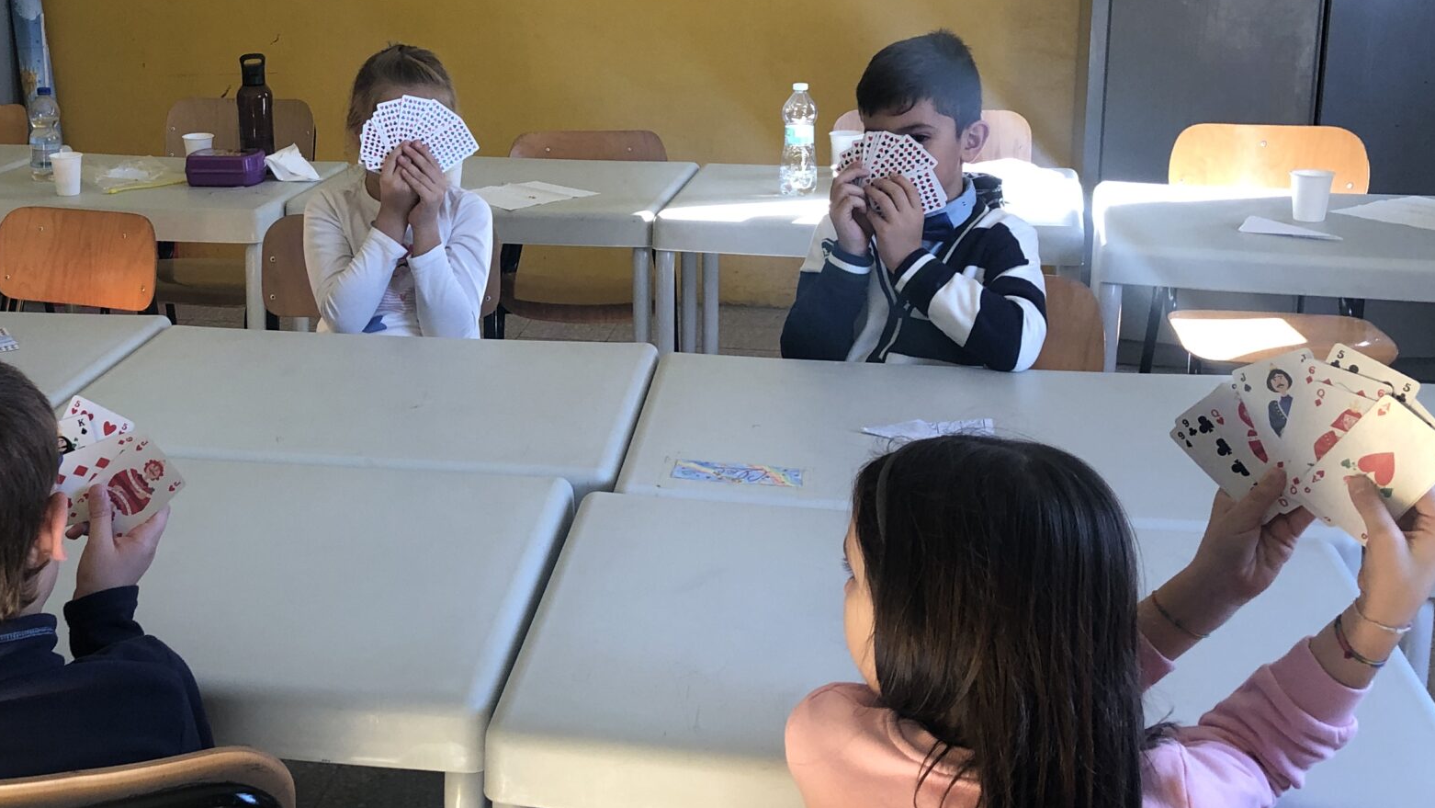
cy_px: 267
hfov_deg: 39.8
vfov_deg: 23.8
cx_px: 299
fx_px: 1903
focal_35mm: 50
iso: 25
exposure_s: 1/33
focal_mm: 4
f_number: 1.8
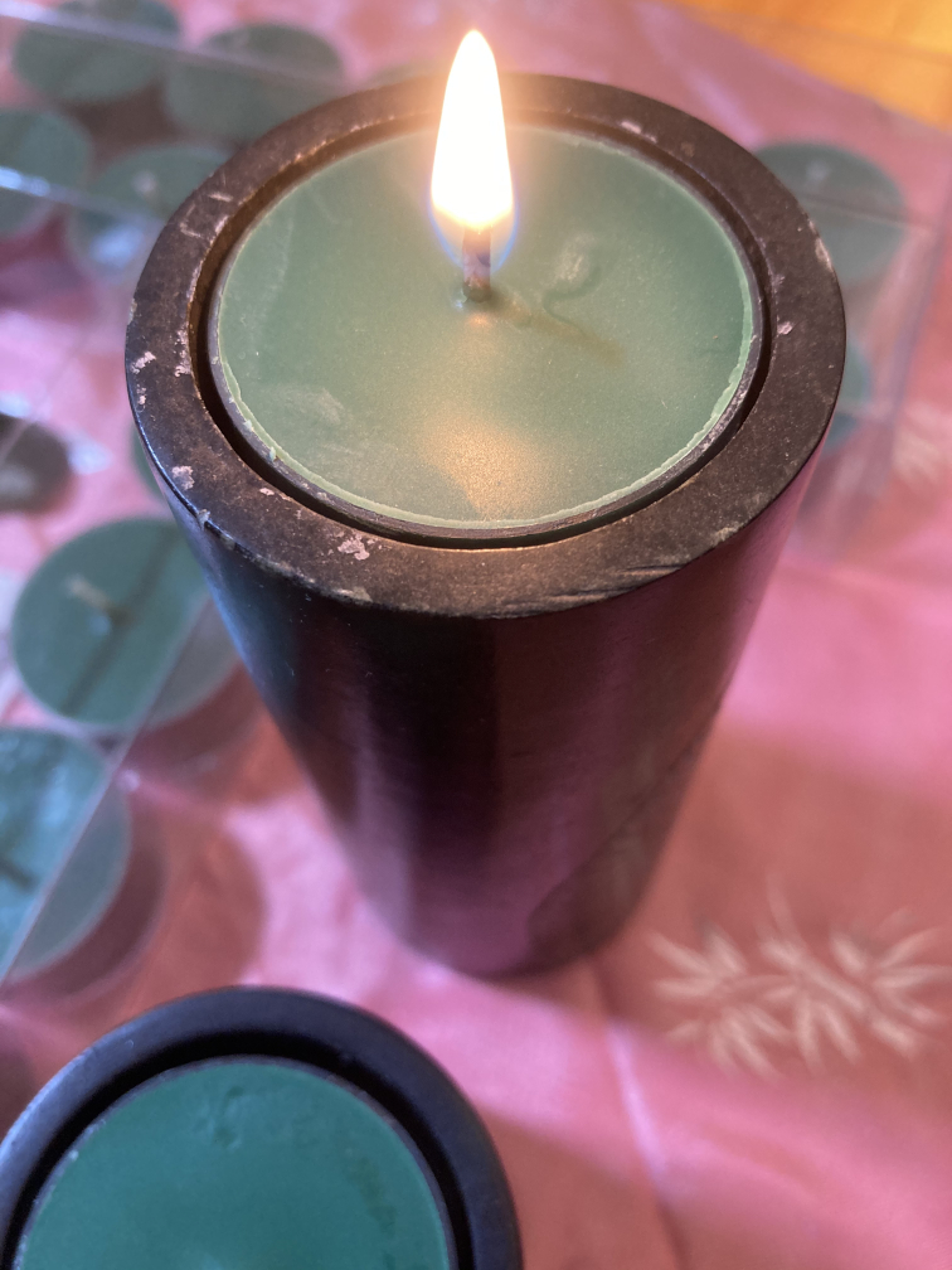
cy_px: 635
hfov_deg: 49.7
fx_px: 1027
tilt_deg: -61.2
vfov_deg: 63.4
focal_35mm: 28
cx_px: 476
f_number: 1.8
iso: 160
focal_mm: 3.99
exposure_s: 1/47
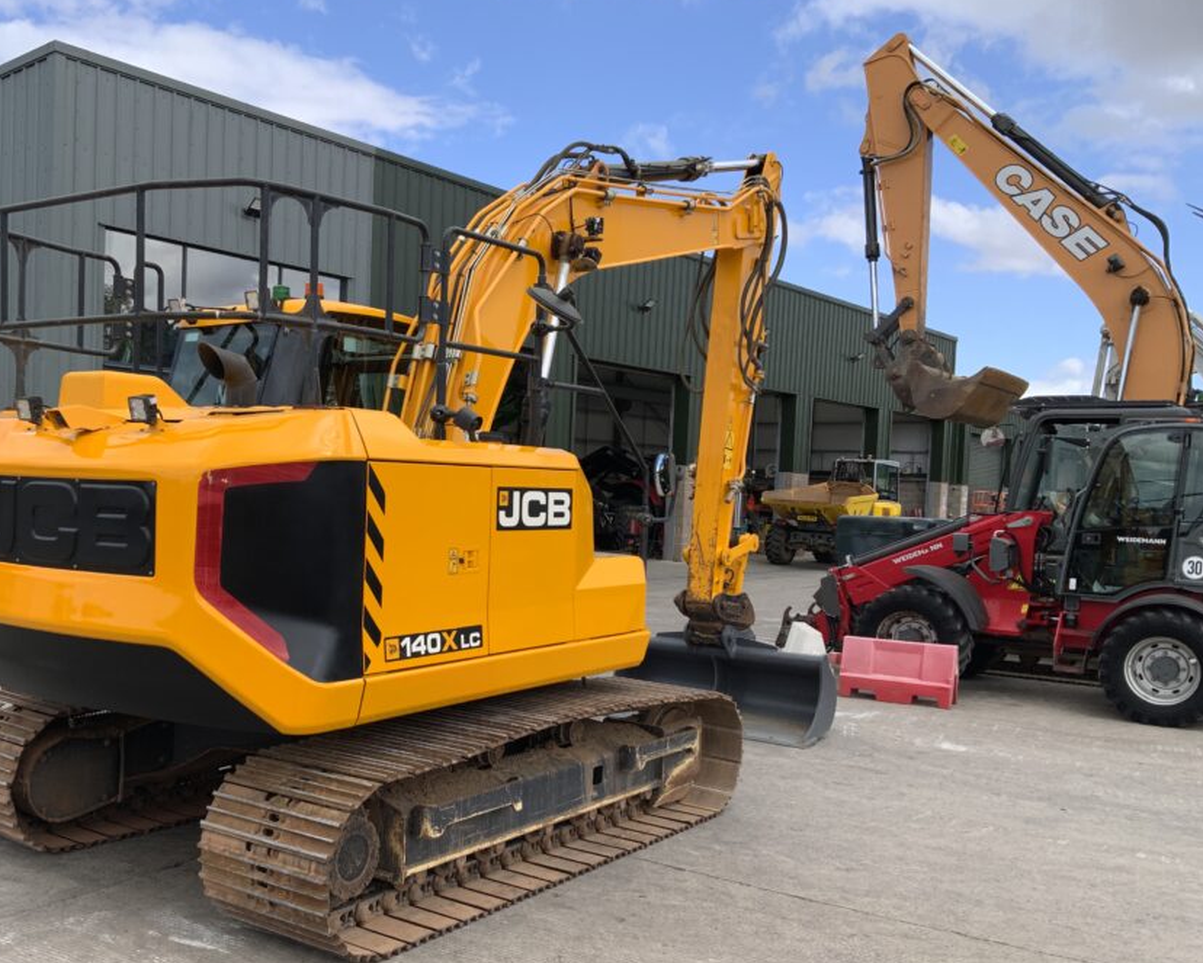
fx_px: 1247
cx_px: 465
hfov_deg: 51.1
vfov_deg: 42.2
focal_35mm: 35
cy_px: 539
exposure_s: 1/962
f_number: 1.8
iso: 16
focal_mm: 3
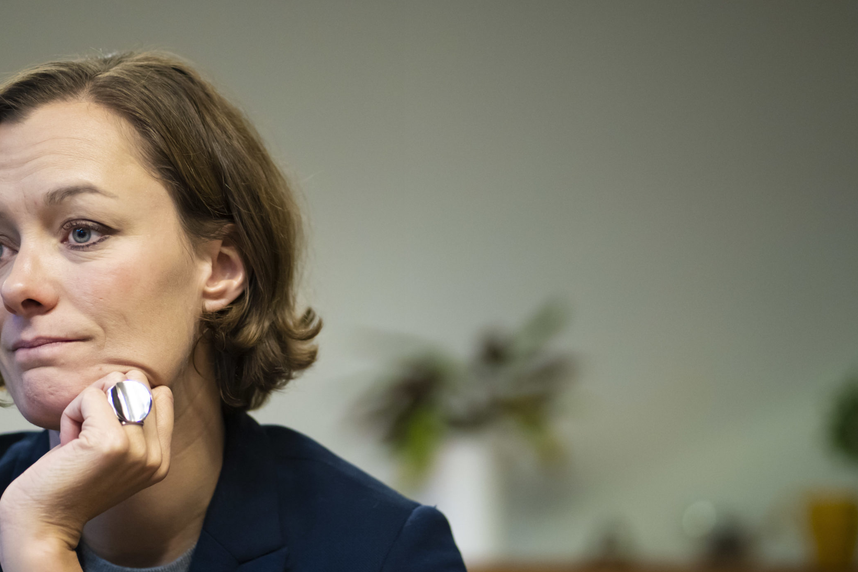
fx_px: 3718
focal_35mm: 156
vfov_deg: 8.8
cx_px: 368
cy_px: 332
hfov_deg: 13.2
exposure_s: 1/320
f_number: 1.8
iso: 1600
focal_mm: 85
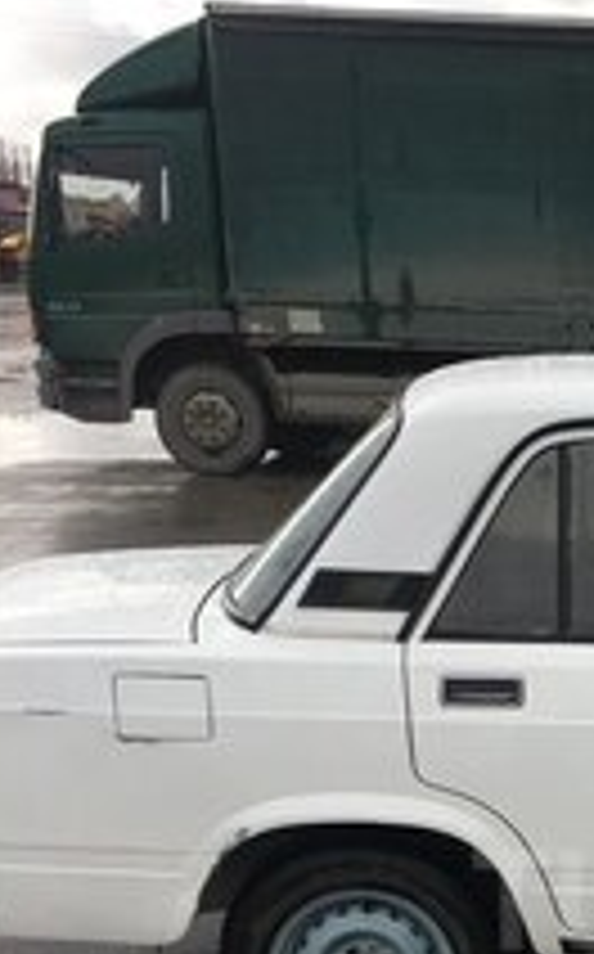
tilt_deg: -18.9
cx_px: 819
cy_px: 900
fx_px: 1870
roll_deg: -1.4
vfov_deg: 27.4
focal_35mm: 72
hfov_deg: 16.8
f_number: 2.2
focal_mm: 4.15
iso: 25
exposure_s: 1/725
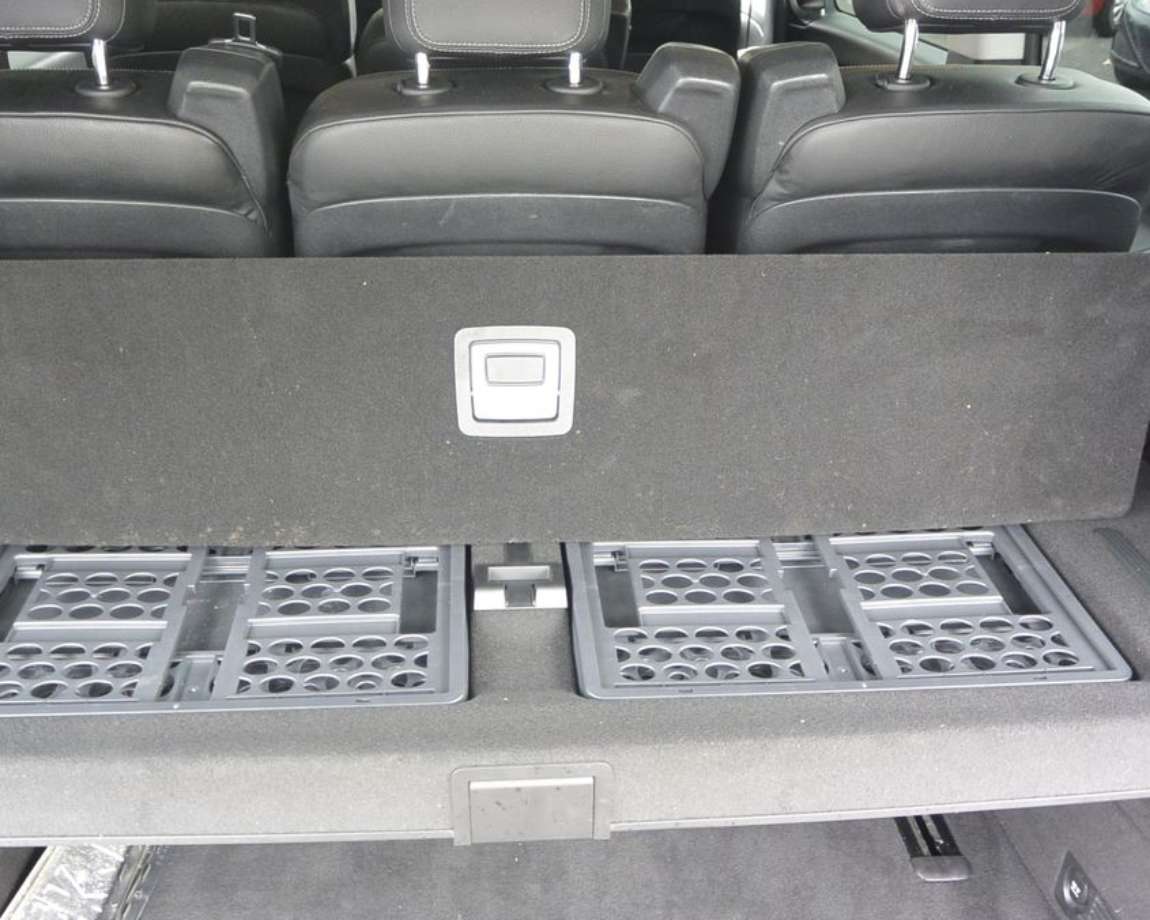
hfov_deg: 54.2
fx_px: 1123
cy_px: 459
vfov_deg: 44.5
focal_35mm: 33
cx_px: 546
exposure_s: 1/50
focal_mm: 11
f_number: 3.5
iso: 800
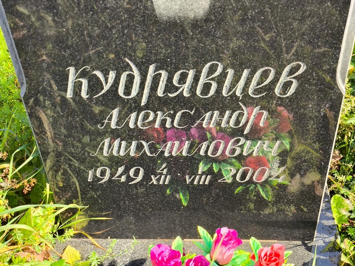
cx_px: 178
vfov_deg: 29.1
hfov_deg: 38.2
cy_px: 133
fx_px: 513
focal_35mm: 50
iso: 50
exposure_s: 1/315
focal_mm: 4.71
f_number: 1.7
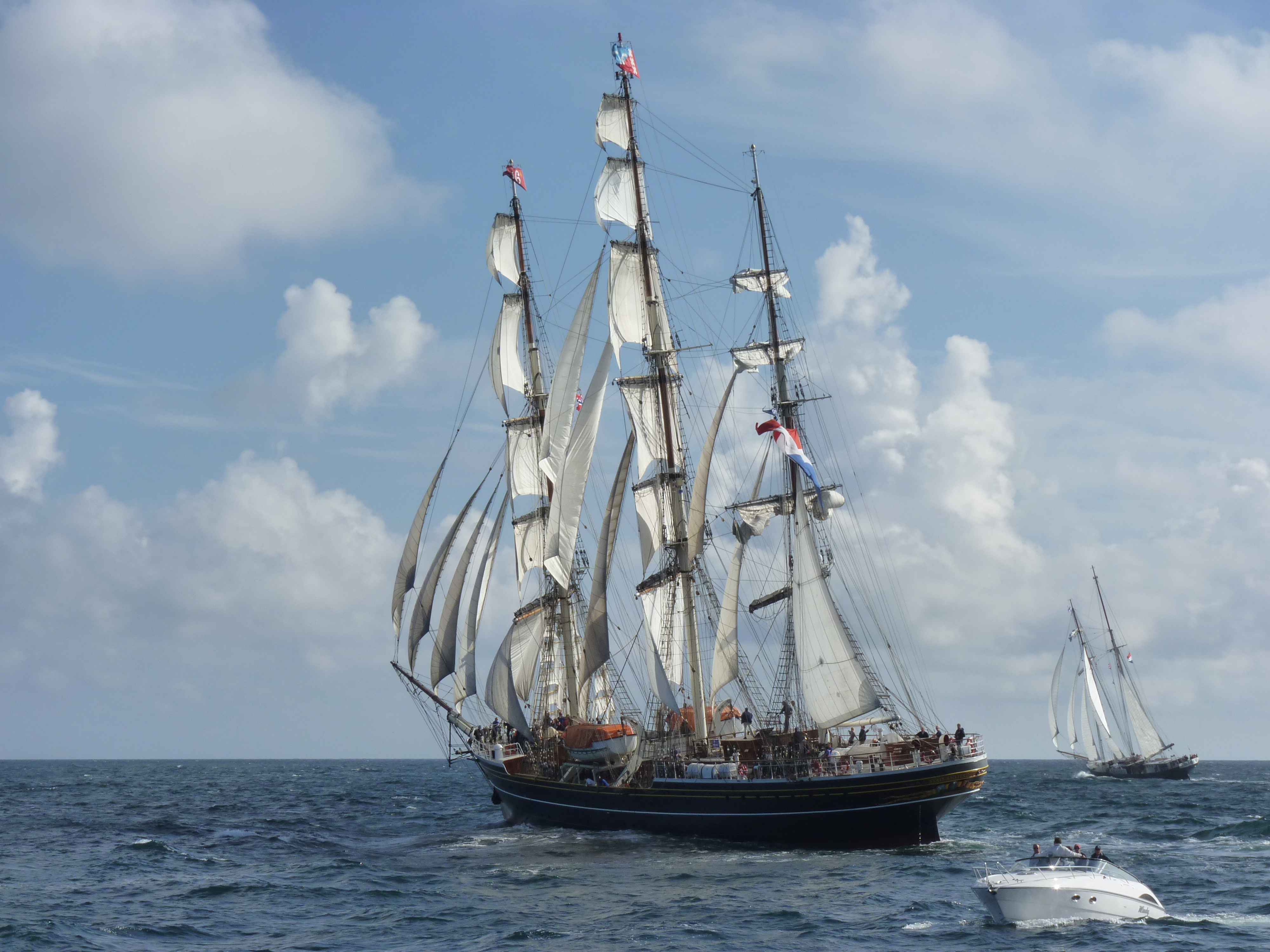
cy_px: 476
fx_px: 3449
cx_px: 635
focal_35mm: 94
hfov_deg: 20.9
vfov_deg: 15.7
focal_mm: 16.7
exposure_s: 1/500
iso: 125
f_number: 6.3
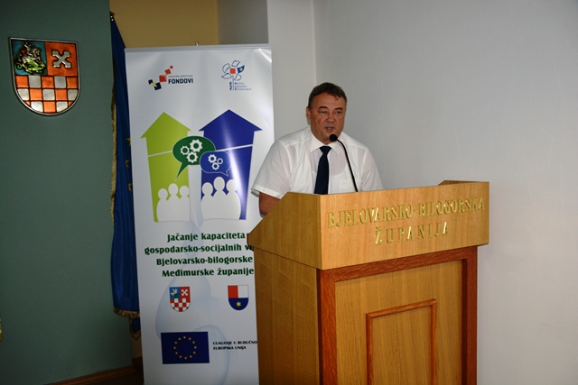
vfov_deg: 40.0
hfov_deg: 57.2
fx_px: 530
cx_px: 289
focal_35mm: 33
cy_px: 192
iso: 800
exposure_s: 1/60
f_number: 3.5
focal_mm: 22
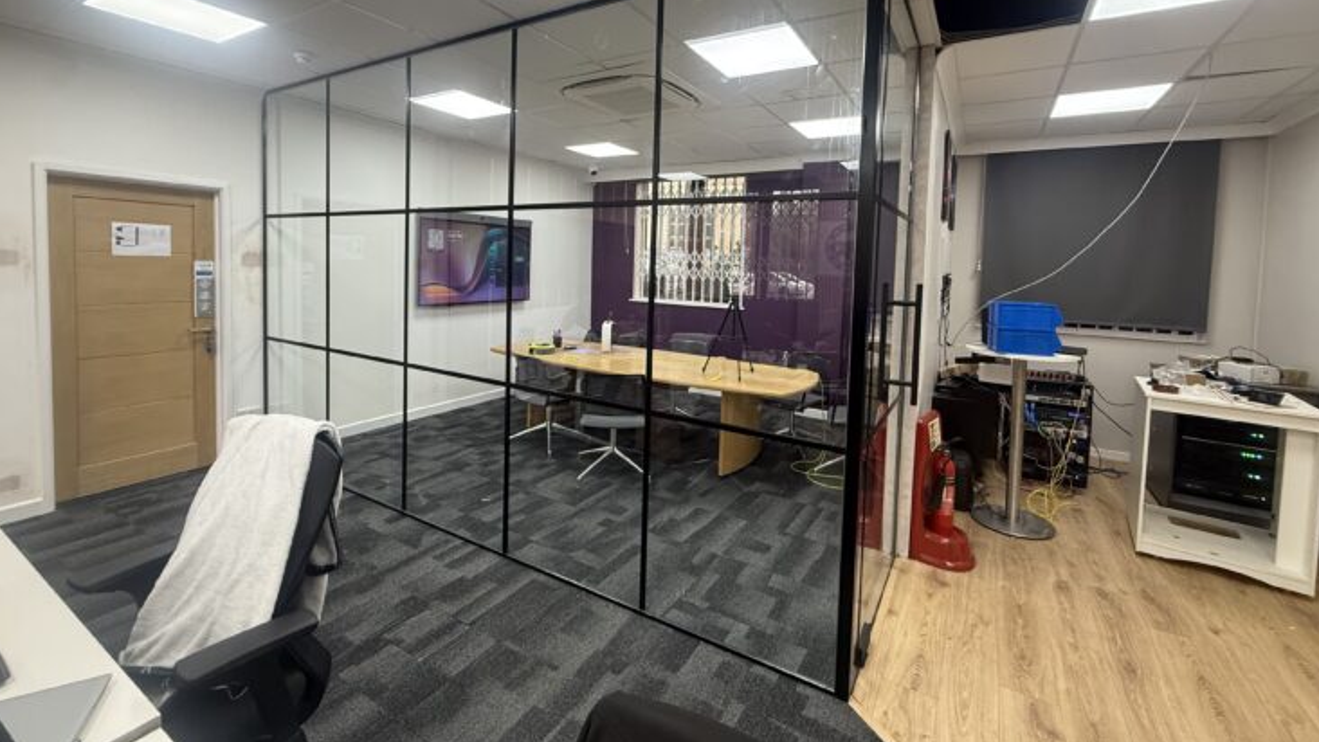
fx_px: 560
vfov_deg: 66.3
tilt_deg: -2.9
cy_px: 288
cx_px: 663
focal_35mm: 16
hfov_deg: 99.4
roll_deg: -1.8
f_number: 2.2
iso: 320
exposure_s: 1/100
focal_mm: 2.22
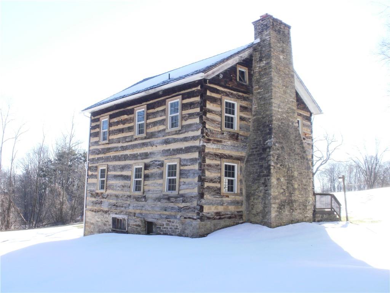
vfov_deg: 39.7
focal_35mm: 36
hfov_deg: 51.4
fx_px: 406
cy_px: 146
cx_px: 195
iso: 160
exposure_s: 1/160
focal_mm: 6.3
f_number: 5.6
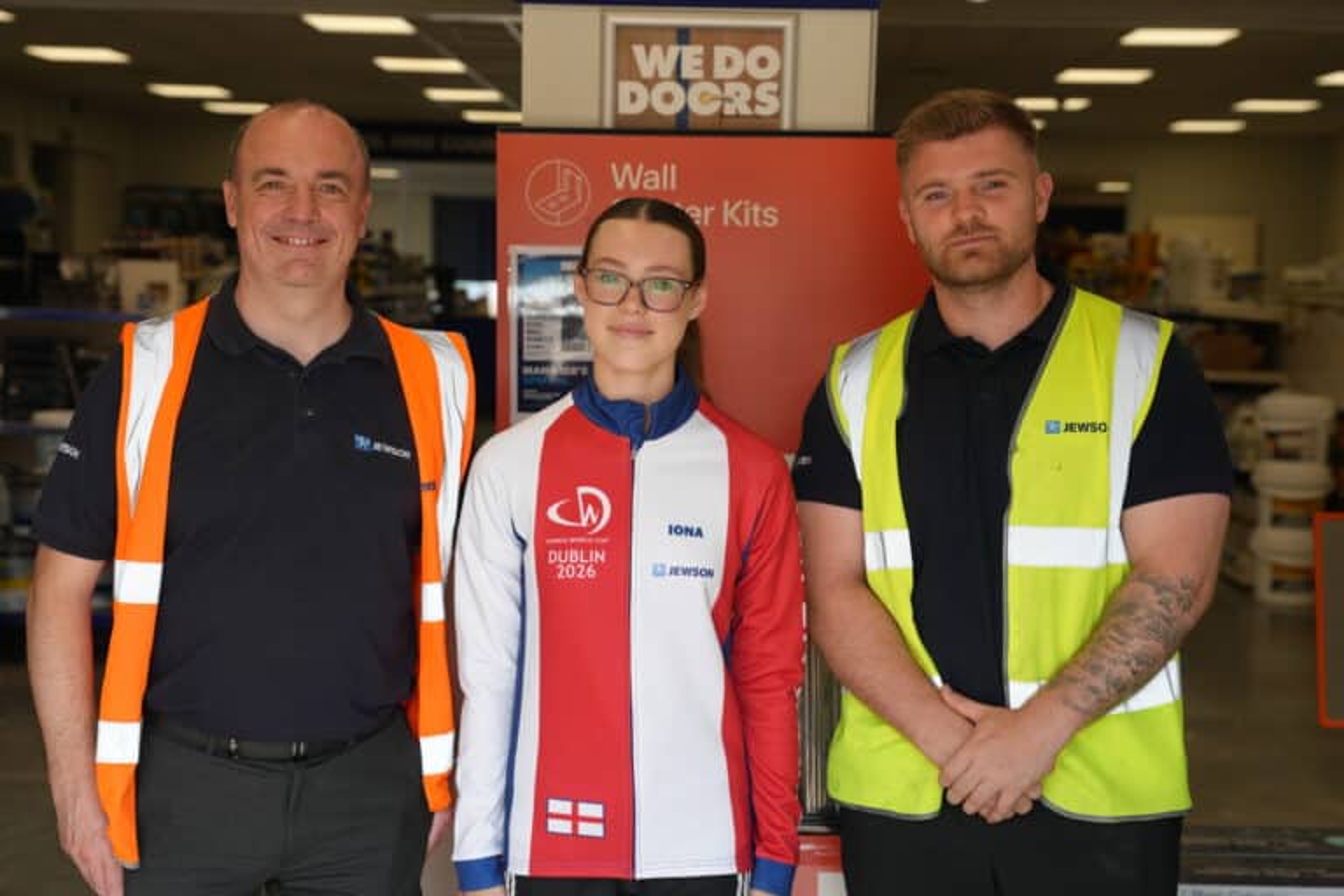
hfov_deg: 35.1
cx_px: 672
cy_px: 448
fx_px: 2128
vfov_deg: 23.8
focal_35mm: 57
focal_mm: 57
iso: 160
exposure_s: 1/160
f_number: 4
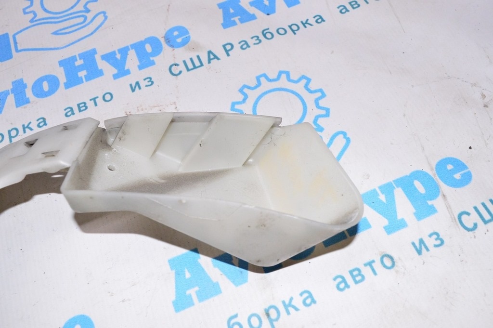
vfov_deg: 39.9
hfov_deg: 57.3
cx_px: 246
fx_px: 452
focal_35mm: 33
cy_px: 164
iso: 1600
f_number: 8
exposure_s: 1/200
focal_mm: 22
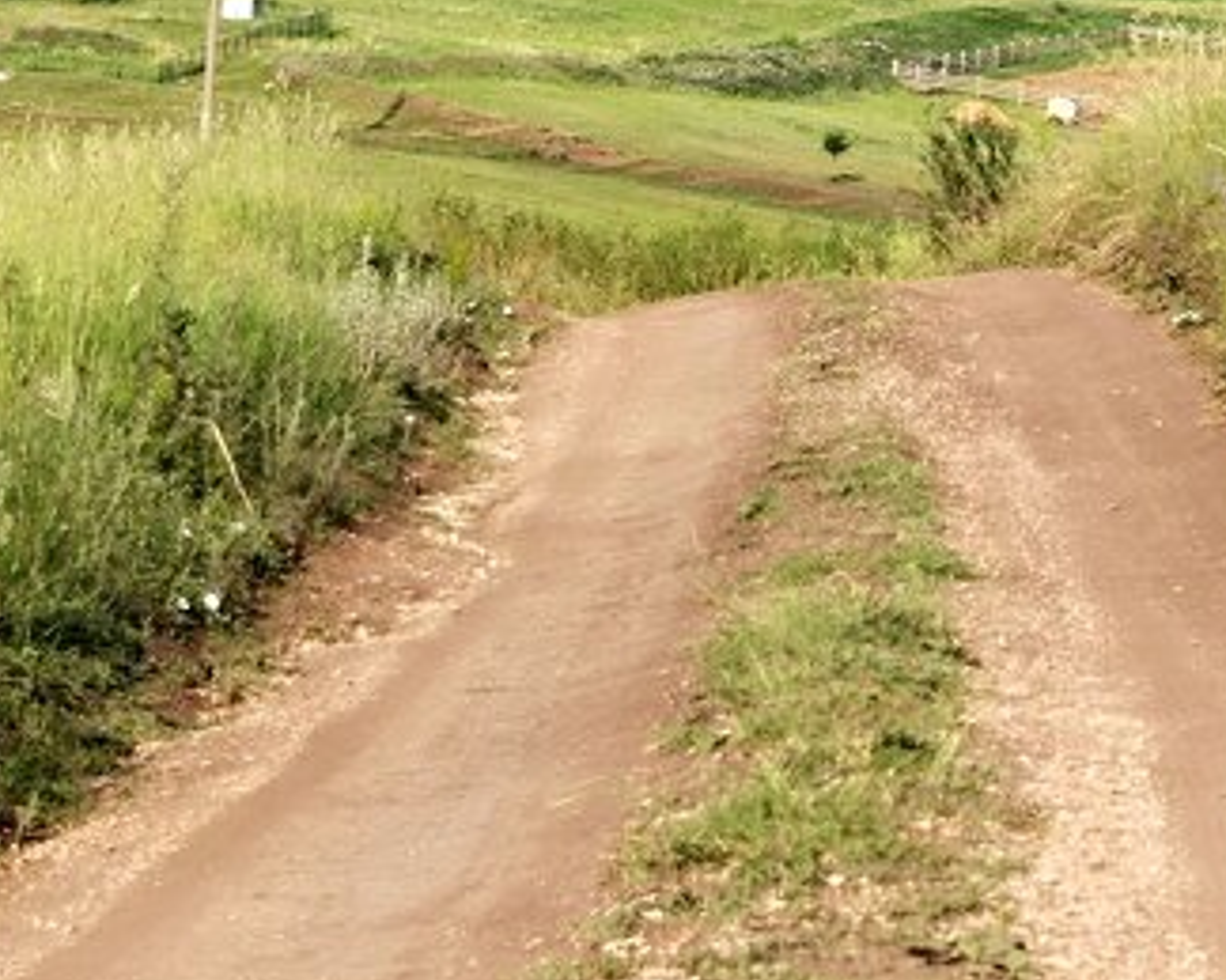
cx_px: 1196
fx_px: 3410
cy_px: 161
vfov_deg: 16.2
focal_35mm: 94
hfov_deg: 19.8
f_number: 9
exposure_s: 1/320
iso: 160
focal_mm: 10
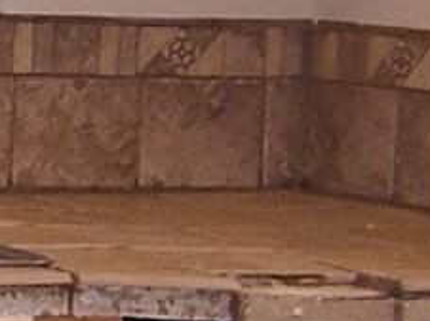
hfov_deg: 7.9
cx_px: -580
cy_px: 163
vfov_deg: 6.3
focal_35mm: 234
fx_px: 2904
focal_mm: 5.5
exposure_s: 1/60
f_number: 2.8
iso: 80
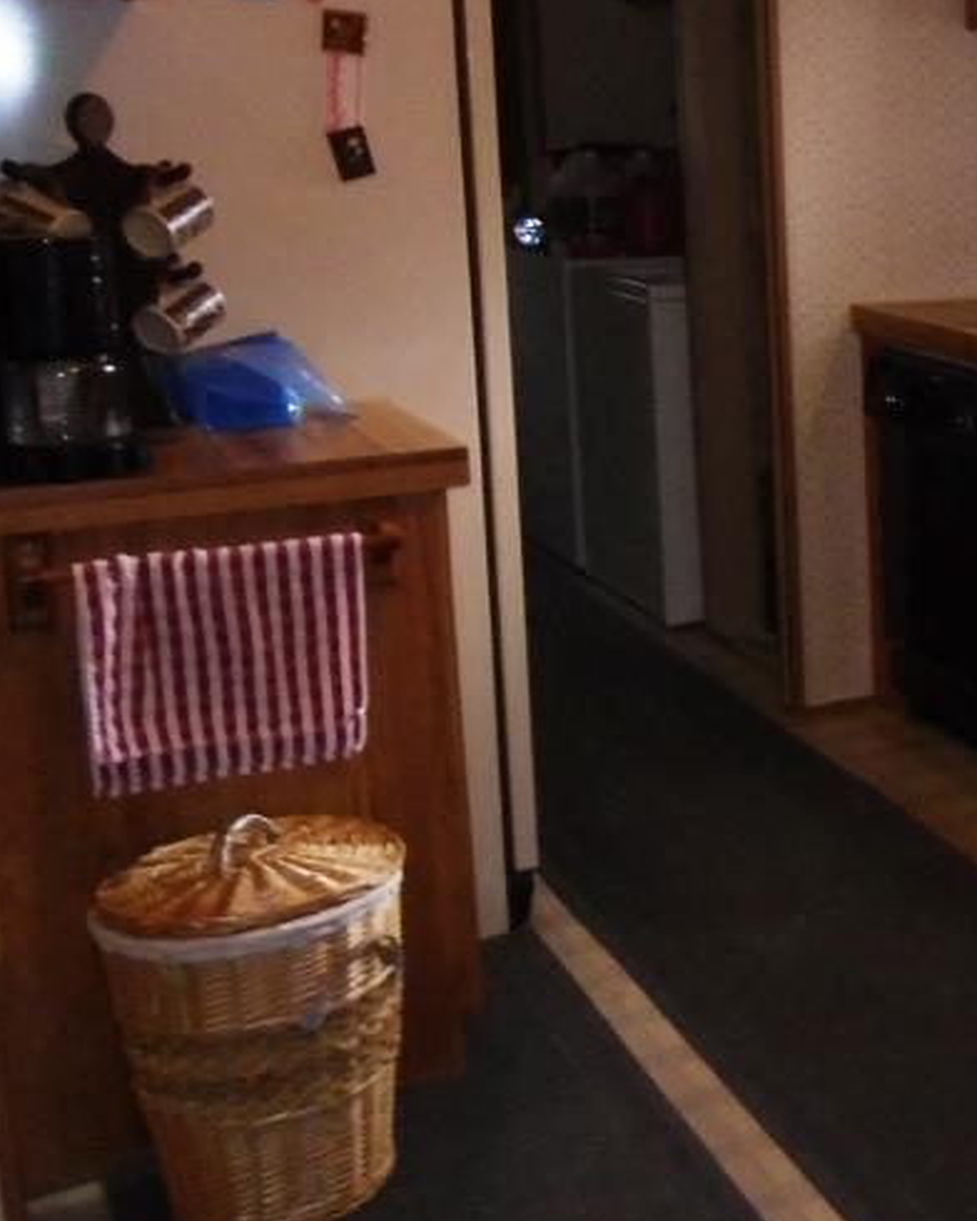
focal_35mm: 53
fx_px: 1916
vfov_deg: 35.2
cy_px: 456
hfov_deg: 24.9
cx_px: 1264
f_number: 3.2
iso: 200
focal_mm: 4.6
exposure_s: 1/30
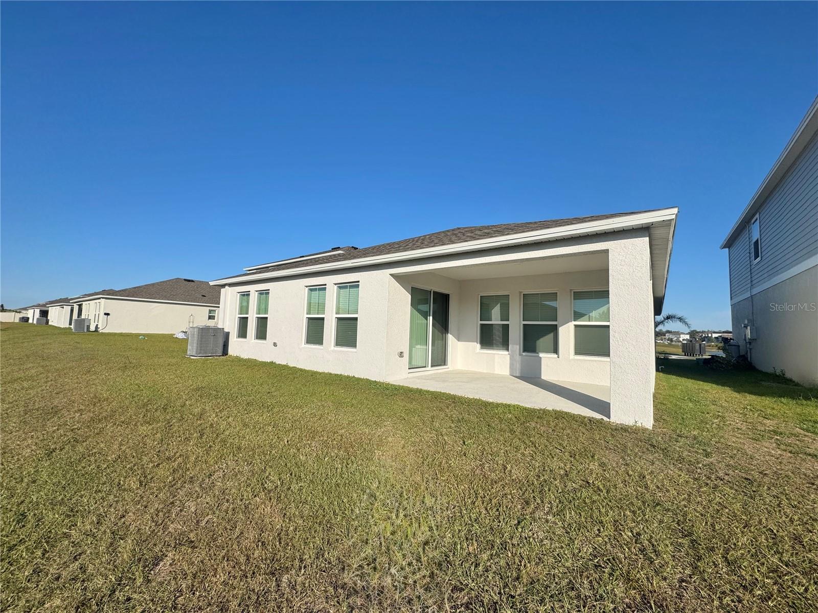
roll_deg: -2.8
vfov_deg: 85.7
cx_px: 409
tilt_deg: +4.6
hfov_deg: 102.1
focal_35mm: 14
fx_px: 331
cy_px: 306
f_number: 2.2
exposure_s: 1/3906
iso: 50
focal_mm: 2.22
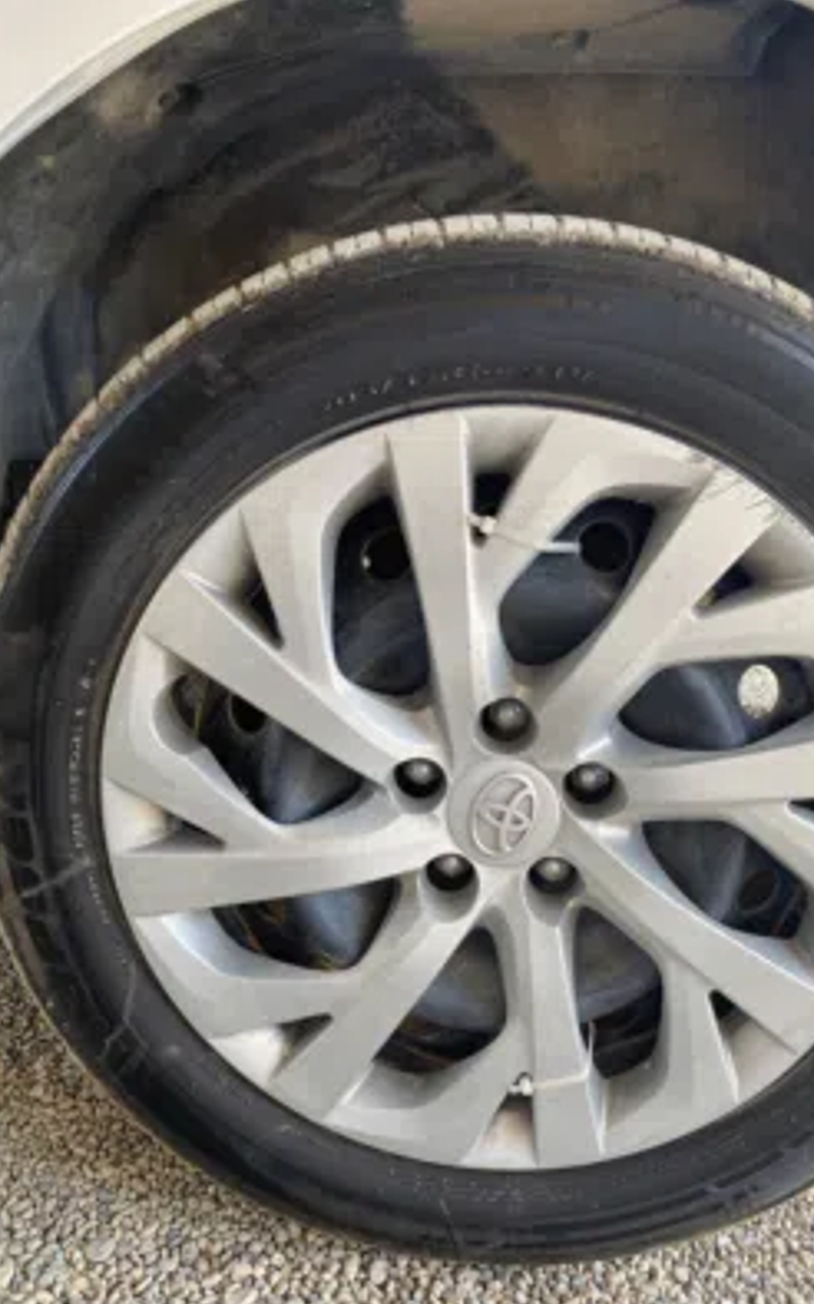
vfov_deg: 66.5
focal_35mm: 28
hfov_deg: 44.4
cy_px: 659
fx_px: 995
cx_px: 473
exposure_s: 1/122
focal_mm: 4.25
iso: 40
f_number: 1.8
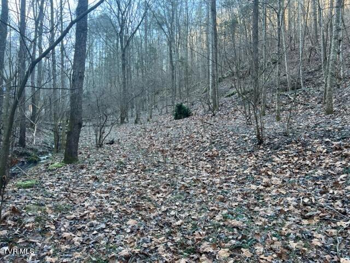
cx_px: 175
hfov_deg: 67.3
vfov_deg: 53.1
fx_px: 263
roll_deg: +0.8
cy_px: 132
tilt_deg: +1.5
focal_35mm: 26
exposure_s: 1/121
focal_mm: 5.7
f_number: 1.5
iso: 125
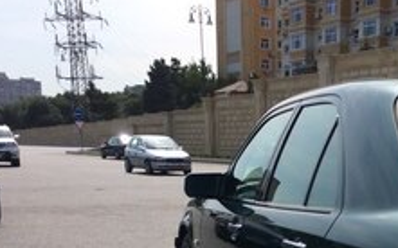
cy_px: 323
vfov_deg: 17.7
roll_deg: +1.4
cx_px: 324
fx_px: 748
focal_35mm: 69
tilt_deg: -13.9
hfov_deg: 29.1
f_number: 2.2
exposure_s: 1/2283
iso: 32
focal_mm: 4.15
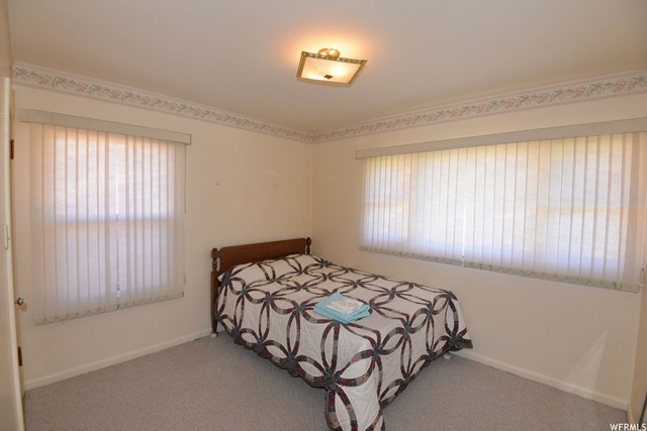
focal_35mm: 16
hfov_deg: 96.7
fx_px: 288
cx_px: 324
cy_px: 216
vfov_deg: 73.8
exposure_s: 1/100
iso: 640
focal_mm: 16
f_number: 6.3
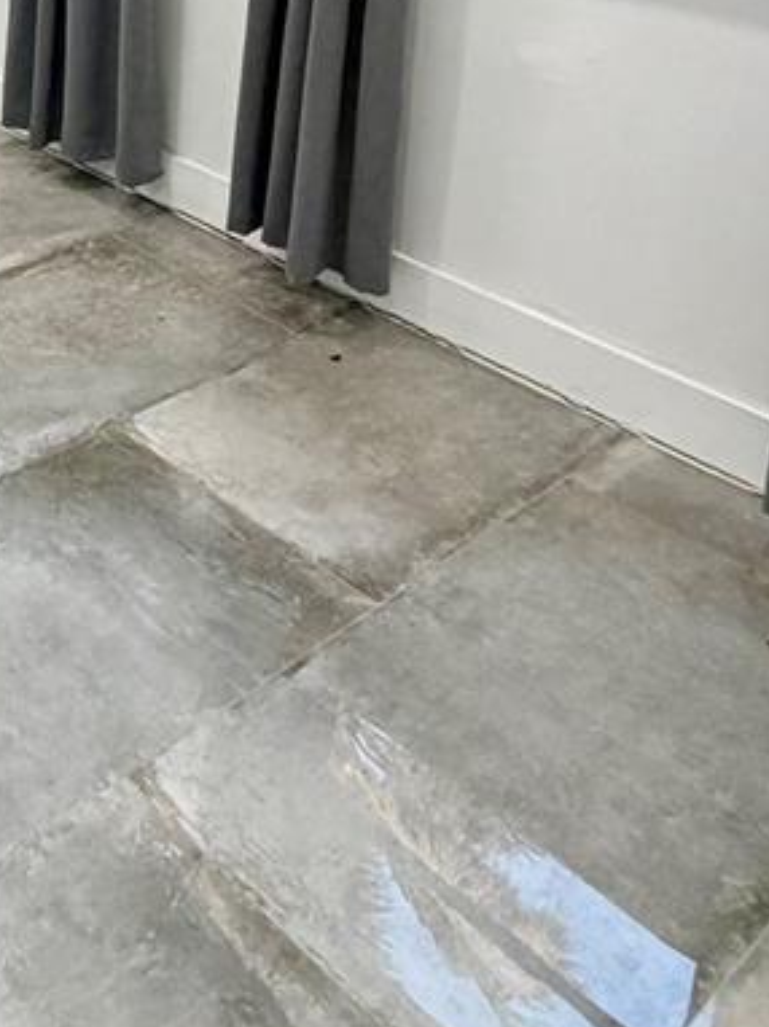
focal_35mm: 44
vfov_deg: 36.7
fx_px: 1305
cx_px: -204
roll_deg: -0.9
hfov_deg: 27.8
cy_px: -83
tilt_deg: -13.7
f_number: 2.2
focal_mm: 2.22
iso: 200
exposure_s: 1/120
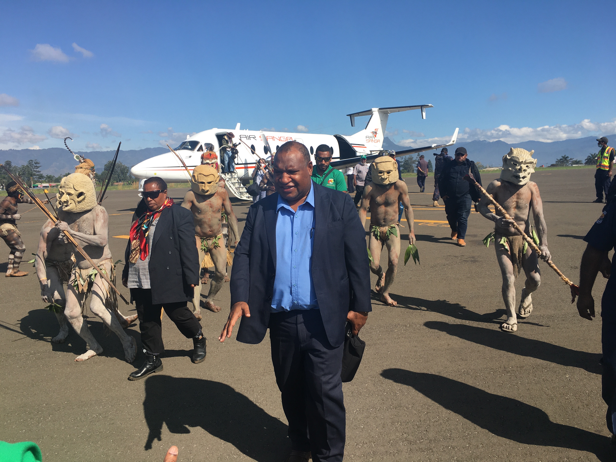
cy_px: 231
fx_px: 516
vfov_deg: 48.2
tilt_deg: -4.3
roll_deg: -0.2
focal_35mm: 29
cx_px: 308
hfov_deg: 61.7
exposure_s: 1/1374
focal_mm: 4.15
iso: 25
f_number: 2.2
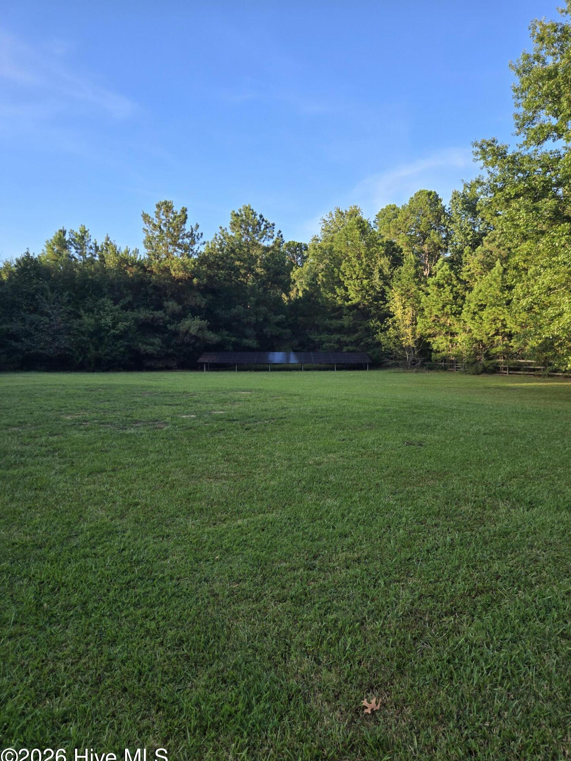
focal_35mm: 24
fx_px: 528
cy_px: 397
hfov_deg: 56.8
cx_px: 297
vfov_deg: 71.6
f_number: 1.8
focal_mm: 5.4
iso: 25
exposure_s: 1/380
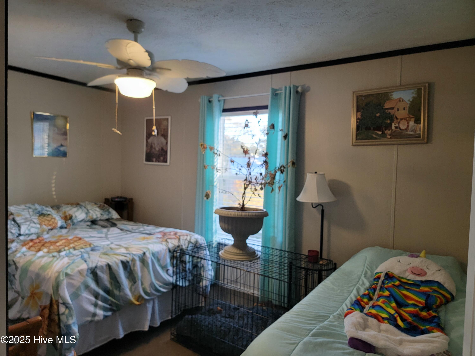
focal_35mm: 24
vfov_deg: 56.8
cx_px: 238
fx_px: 329
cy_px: 178
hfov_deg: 71.6
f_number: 1.8
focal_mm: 6.7
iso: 200
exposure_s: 1/60
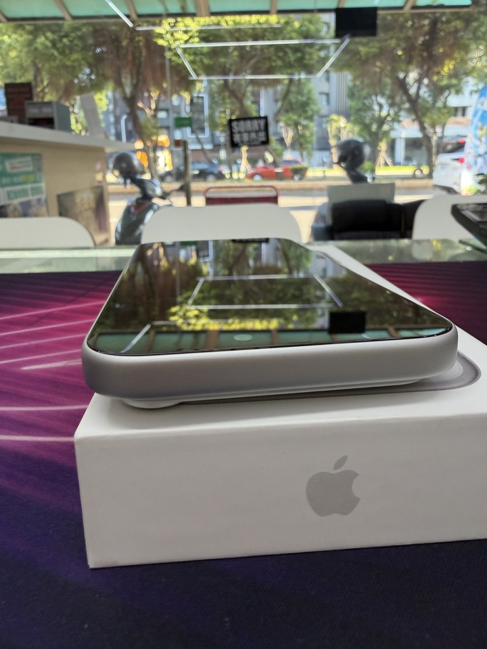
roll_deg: +1.7
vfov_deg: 71.6
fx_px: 450
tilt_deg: -12.8
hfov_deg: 56.8
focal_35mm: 24
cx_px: 244
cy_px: 324
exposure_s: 1/120
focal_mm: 2.22
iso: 160
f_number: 2.2
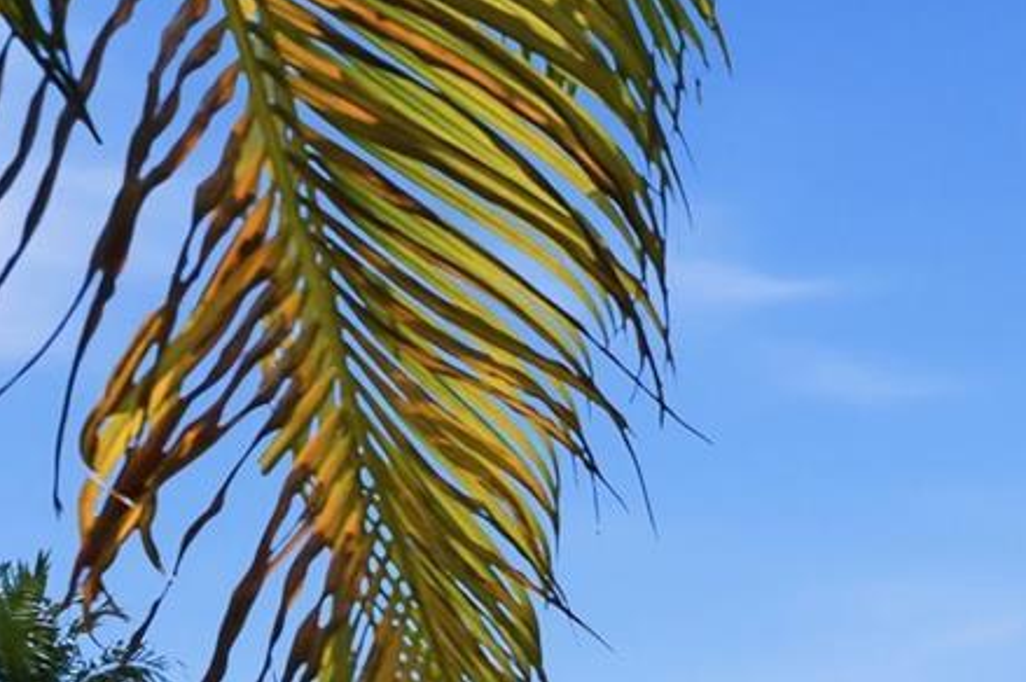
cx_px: 1377
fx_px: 1452
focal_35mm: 51
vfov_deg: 20.2
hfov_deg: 29.9
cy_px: 1179
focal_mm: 14
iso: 400
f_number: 8
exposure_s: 1/8000
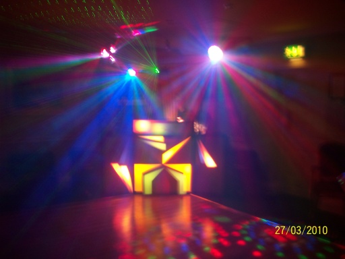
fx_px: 349
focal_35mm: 35
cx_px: 172
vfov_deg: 40.7
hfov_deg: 52.6
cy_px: 130
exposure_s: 1/2
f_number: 3.1
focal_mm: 6.3
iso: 80
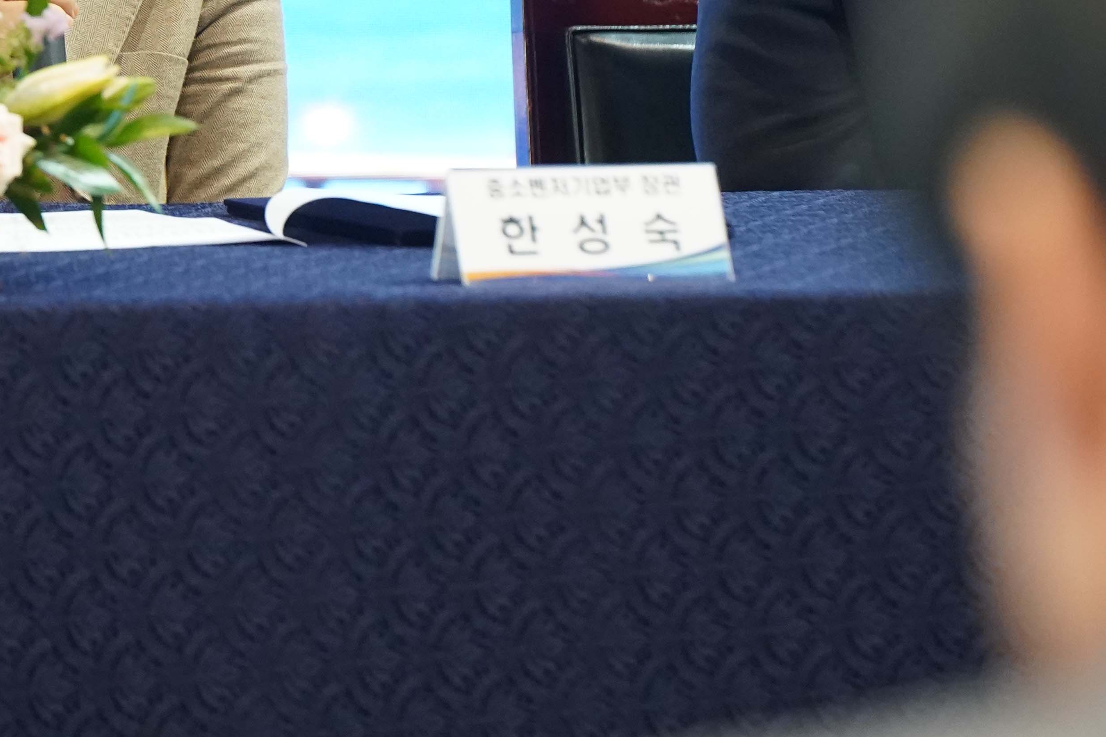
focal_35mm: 435
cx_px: 76
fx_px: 13362
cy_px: -150
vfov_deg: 3.2
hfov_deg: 4.7
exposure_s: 1/160
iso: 5000
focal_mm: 180
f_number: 4
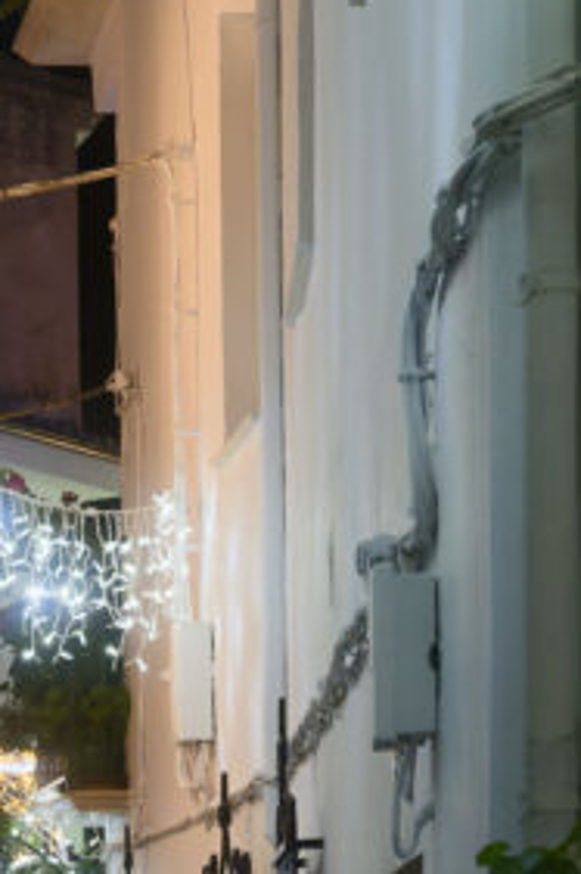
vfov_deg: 12.2
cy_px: 899
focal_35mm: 167
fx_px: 4047
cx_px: -120
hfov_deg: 8.1
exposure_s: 1/100
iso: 6400
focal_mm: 67
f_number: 11
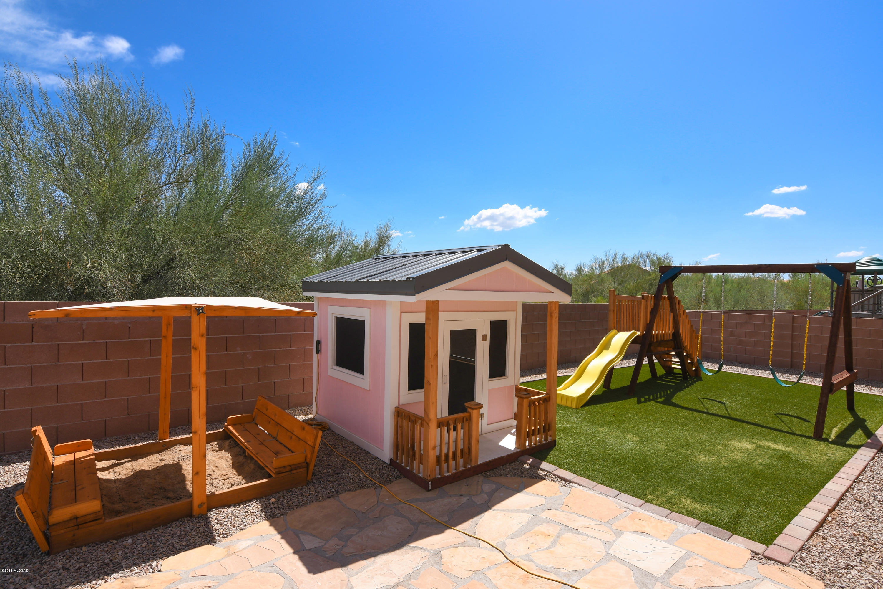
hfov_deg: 96.7
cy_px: 294
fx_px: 392
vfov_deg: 73.7
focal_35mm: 16
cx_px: 442
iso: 100
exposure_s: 1/200
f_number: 13
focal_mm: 11
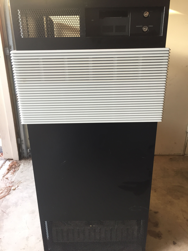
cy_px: 126
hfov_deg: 48.2
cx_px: 94
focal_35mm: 29
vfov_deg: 61.7
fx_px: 210
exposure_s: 1/30
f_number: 2.2
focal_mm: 4.15
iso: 64
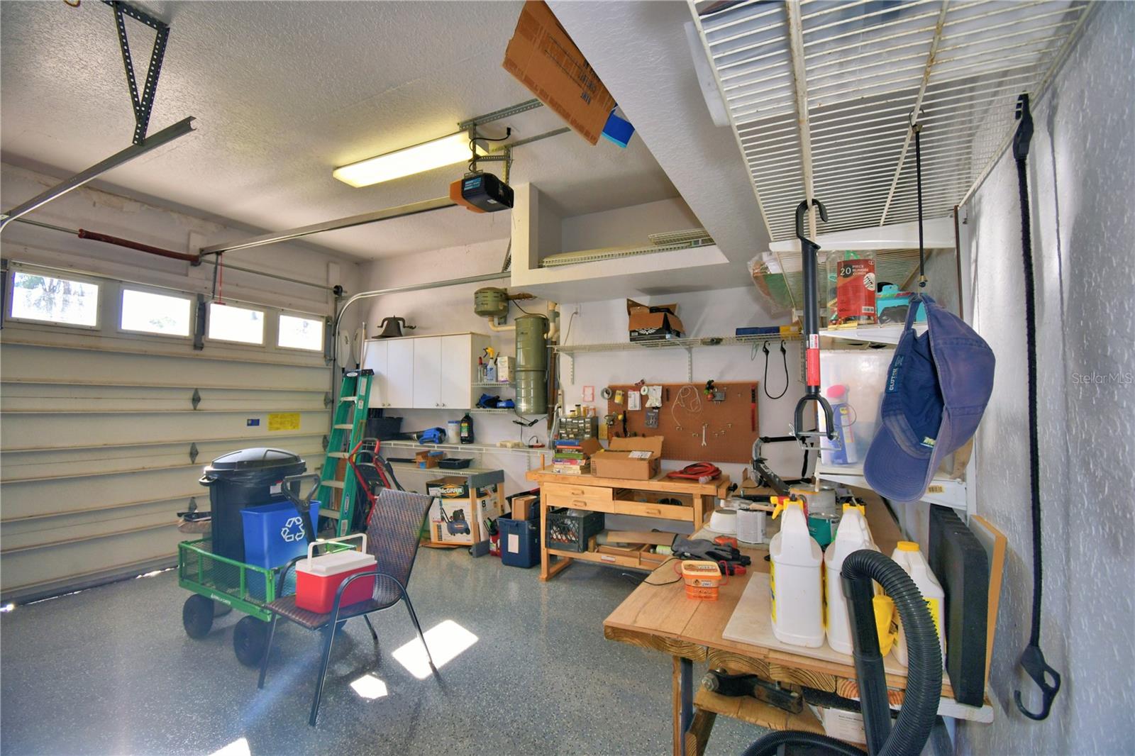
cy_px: 378
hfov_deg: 100.4
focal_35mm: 15
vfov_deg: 77.3
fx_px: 473
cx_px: 568
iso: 160
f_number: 4.5
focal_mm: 10
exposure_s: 1/60
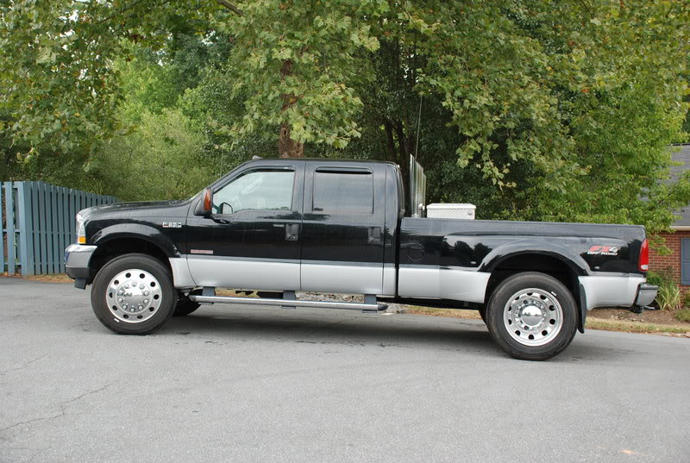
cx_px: 345
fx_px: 893
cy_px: 232
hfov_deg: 42.2
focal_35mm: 46
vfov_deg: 29.1
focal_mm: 31
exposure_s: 1/20
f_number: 4.2
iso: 100
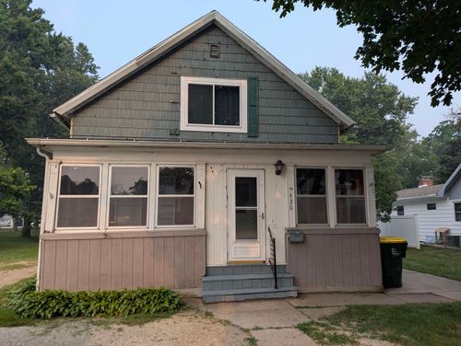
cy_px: 173
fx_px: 320
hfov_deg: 71.5
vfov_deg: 56.9
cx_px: 230
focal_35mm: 24
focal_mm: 6.81
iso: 48
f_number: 1.85
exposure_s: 1/658
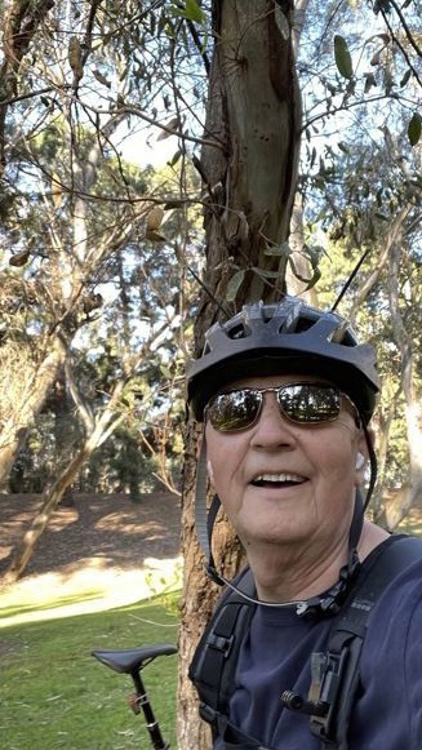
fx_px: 656
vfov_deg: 59.5
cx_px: 201
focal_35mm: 33
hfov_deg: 35.6
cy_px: 376
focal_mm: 2.71
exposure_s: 1/74
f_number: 2.2
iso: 100
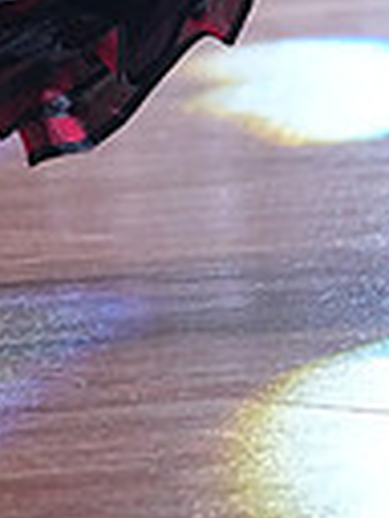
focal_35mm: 721
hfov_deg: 2.1
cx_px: -269
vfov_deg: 2.7
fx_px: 10803
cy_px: -522
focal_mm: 166
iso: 8000
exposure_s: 1/400
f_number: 4
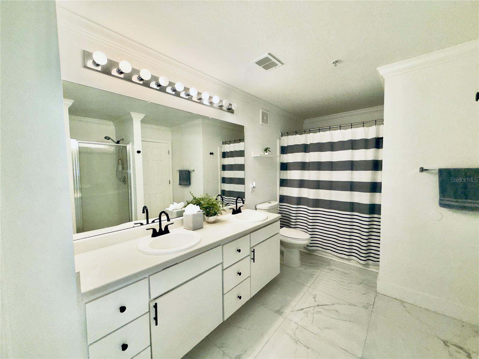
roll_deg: +0.9
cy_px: 180
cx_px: 240
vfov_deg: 85.7
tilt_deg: -4.0
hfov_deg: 102.1
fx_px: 194
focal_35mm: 14
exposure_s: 1/120
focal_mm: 2.22
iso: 16
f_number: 2.2
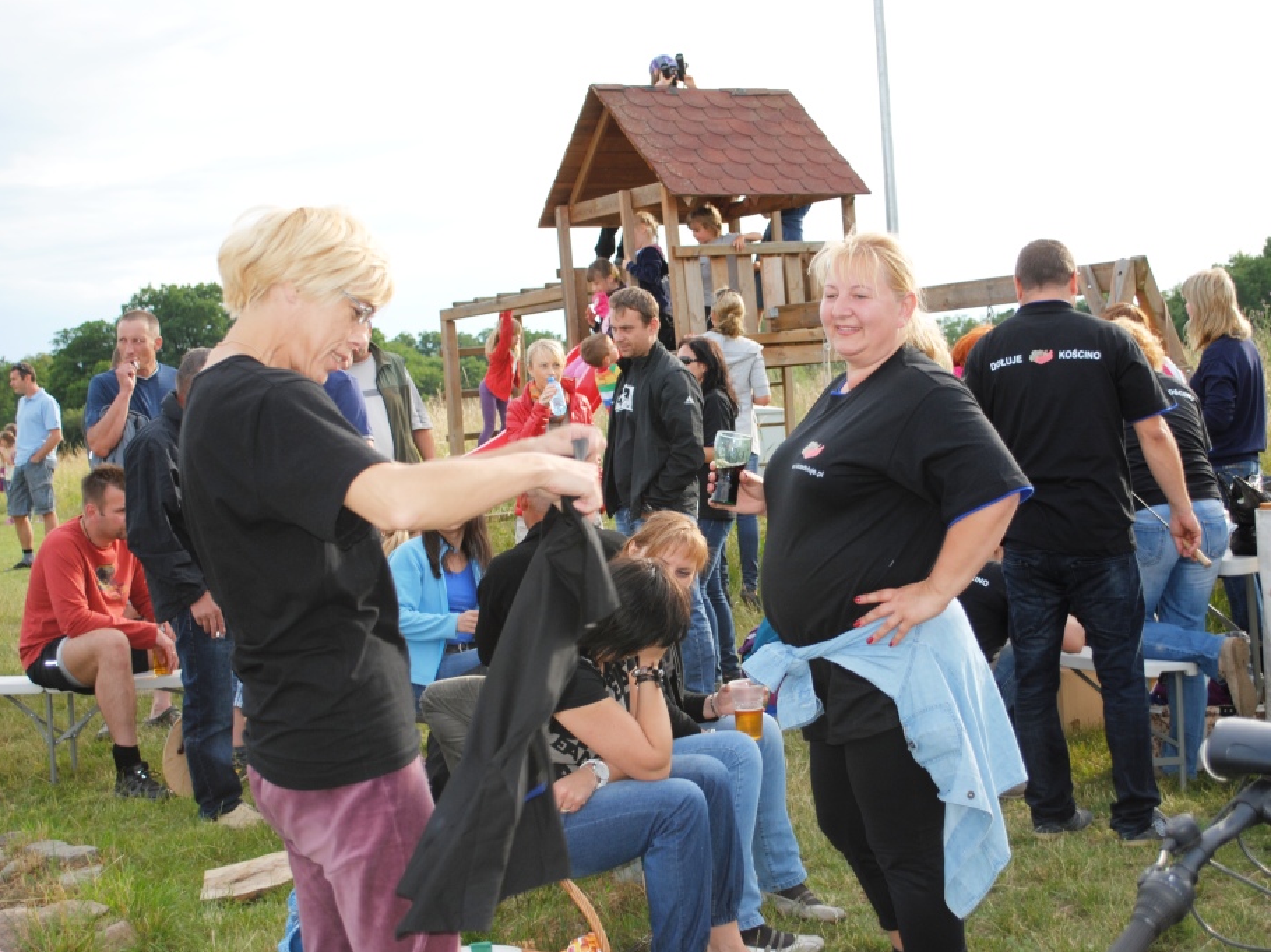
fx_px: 1909
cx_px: 690
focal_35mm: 52
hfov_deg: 36.8
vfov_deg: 28.0
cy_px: 477
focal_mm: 32
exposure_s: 1/160
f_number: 4.8
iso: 100
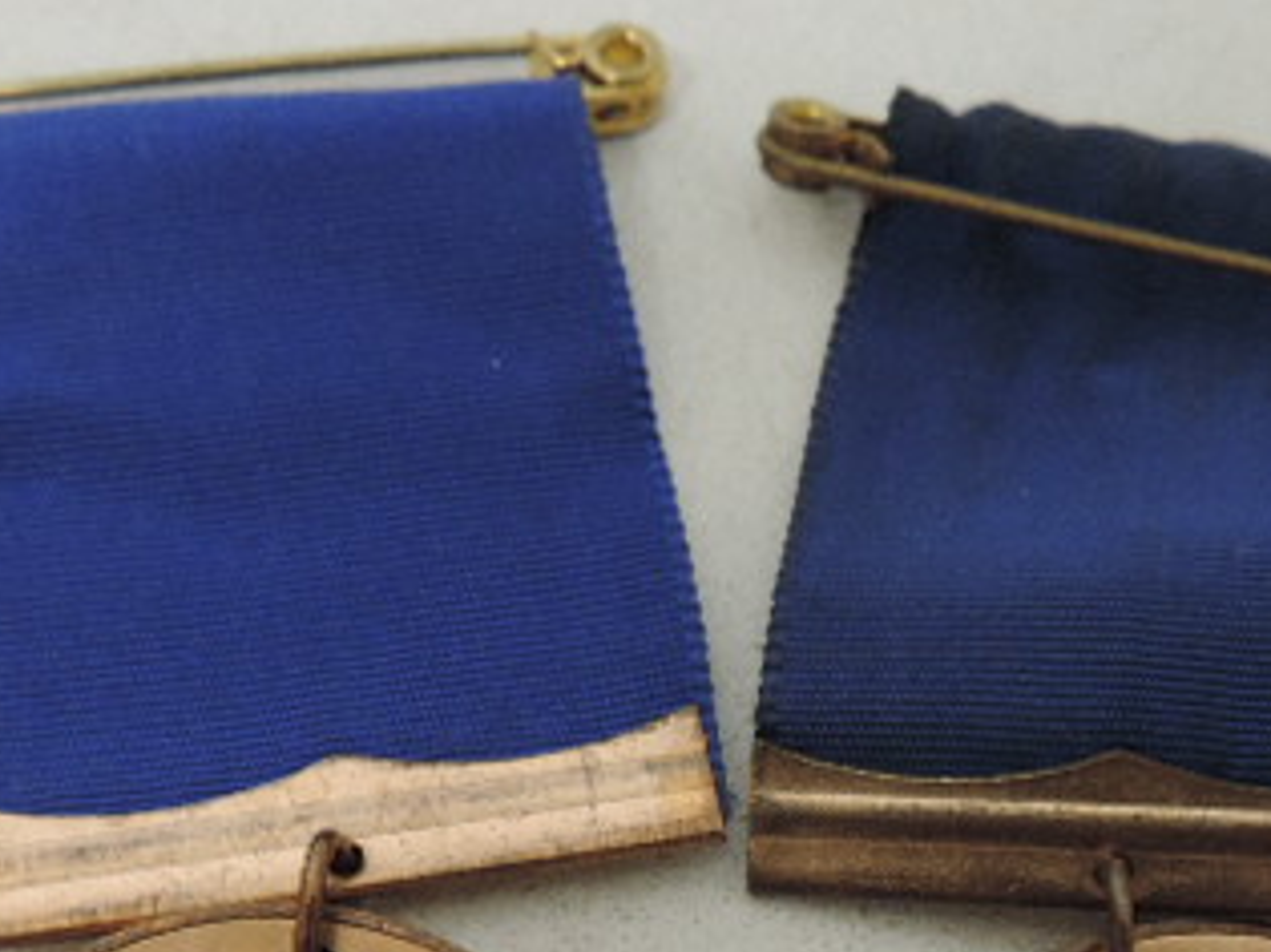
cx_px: 775
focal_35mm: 61
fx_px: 2239
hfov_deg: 31.6
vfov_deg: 23.0
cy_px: 956
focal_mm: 5.3
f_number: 3.1
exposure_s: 1/13
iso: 400
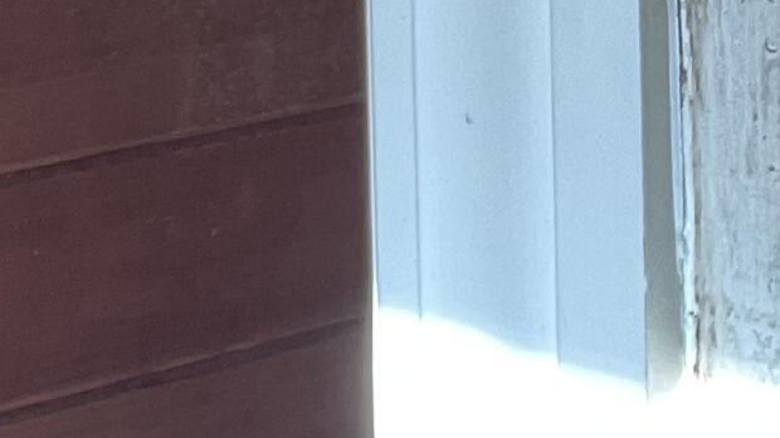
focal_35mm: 153
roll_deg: +1.8
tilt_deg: -1.1
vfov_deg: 7.5
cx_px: -780
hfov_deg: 12.4
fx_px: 3163
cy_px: -511
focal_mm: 3
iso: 40
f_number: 1.8
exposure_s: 1/60
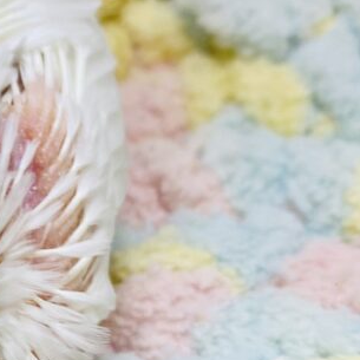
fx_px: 1024
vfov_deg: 19.9
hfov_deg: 18.4
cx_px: -120
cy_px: 151
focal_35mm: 87
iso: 80
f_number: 1.8
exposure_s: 1/100
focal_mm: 4.25
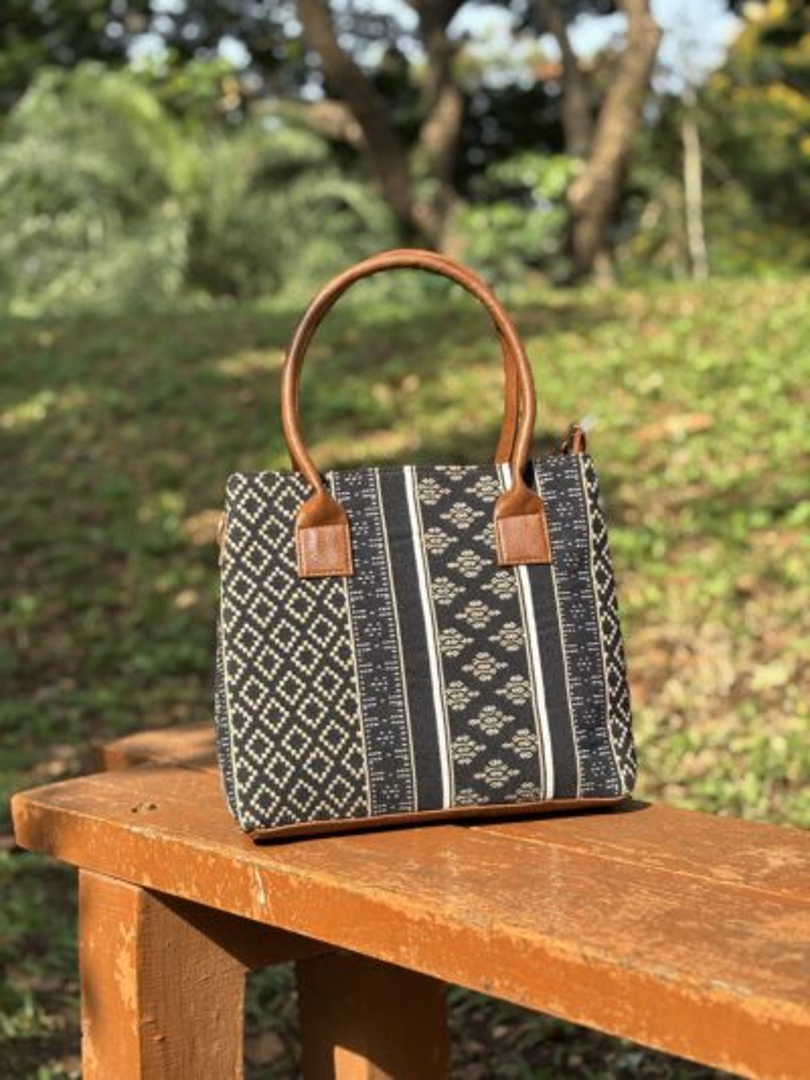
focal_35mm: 52
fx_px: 1622
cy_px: 540
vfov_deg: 36.8
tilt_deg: -2.3
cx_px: 405
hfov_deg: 28.0
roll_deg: +2.0
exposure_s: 1/805
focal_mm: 5.96
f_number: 1.6
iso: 32
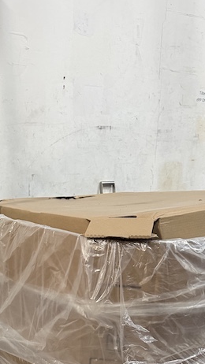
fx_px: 560
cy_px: 313
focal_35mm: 58
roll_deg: +1.0
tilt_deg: -13.8
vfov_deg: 34.4
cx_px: 76
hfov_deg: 20.7
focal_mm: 6.76
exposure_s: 1/60
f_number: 1.78
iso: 320
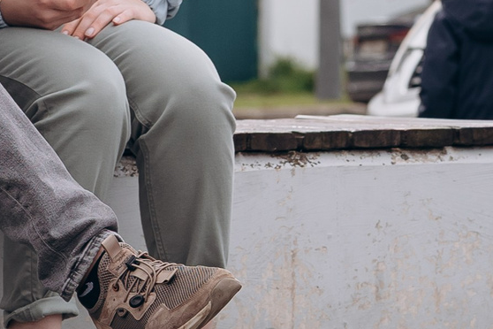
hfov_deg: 6.0
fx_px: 4683
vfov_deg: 4.0
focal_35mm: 342
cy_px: -351
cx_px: 184
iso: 100
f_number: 4
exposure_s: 1/500
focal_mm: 59
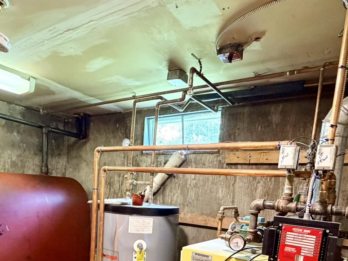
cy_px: 232
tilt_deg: -8.7
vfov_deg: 45.3
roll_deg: -3.8
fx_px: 281
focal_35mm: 28
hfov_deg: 63.4
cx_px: 176
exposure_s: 1/60
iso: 800
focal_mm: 2.22
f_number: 2.2
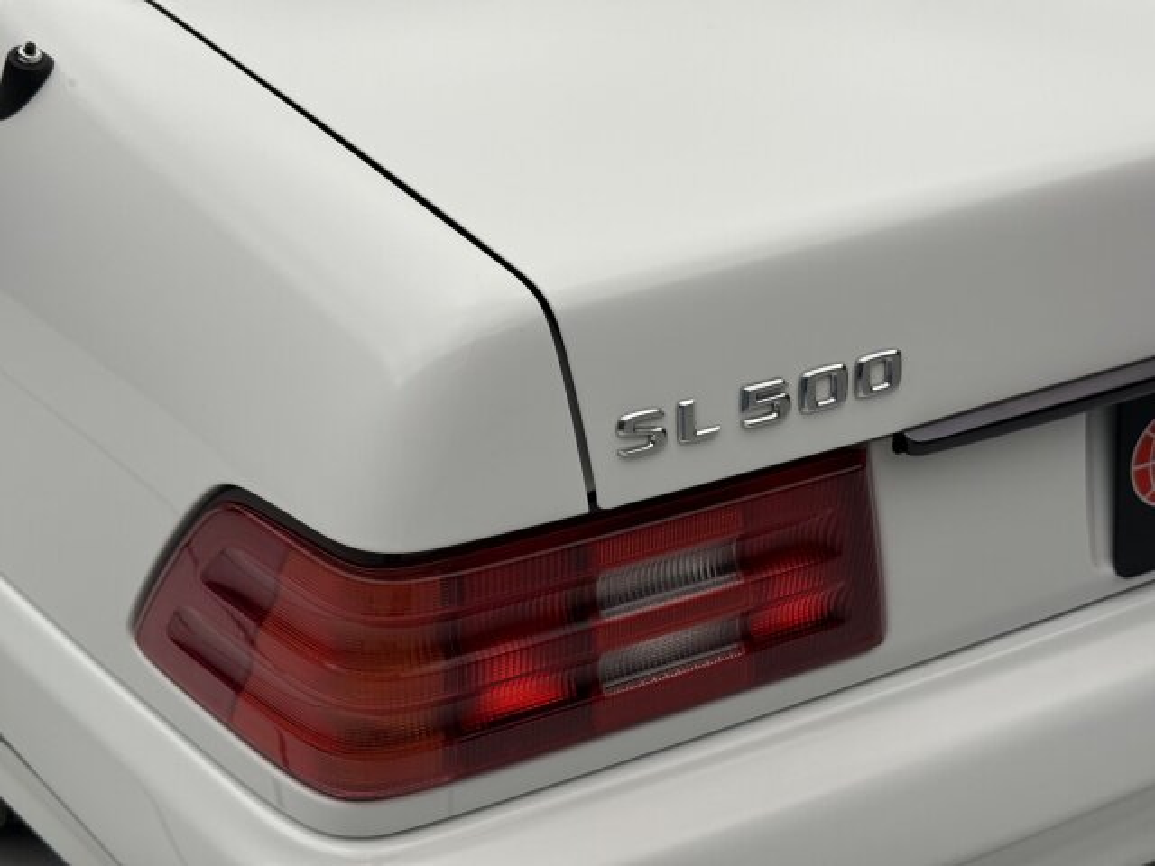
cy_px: 433
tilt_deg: -31.4
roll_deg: +0.2
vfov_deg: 30.3
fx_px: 1602
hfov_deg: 39.7
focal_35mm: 48
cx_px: 578
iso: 100
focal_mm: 6.76
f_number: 1.78
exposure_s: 1/197
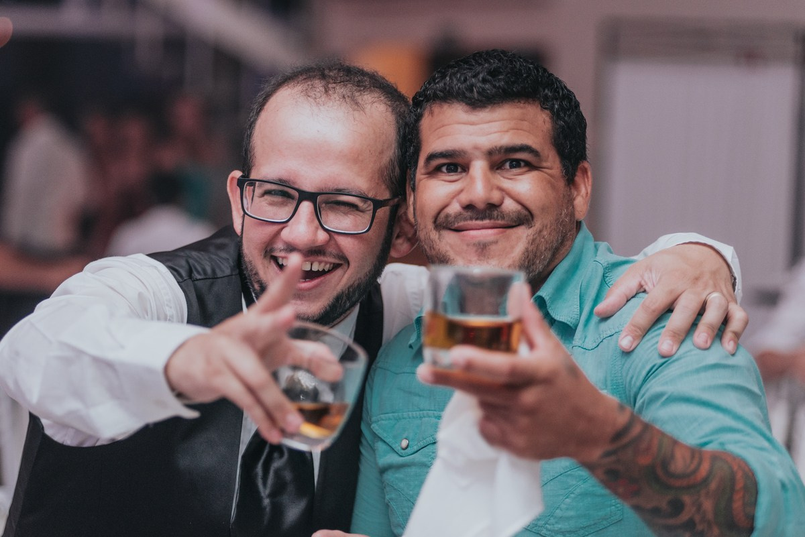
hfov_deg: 18.3
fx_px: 2500
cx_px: 355
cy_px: 249
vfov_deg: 12.3
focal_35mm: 112
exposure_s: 1/160
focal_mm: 100
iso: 1600
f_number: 2.8
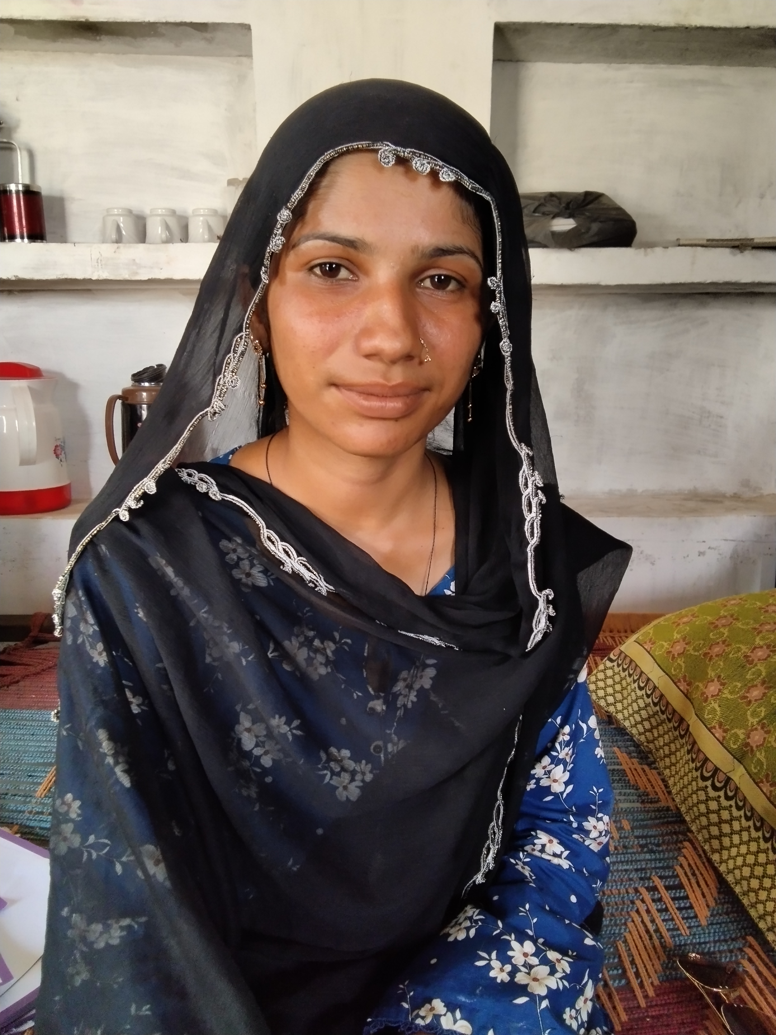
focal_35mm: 26
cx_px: 388
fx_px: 777
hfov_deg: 53.1
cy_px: 518
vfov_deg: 67.3
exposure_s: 1/100
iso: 141
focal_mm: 2.78
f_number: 2
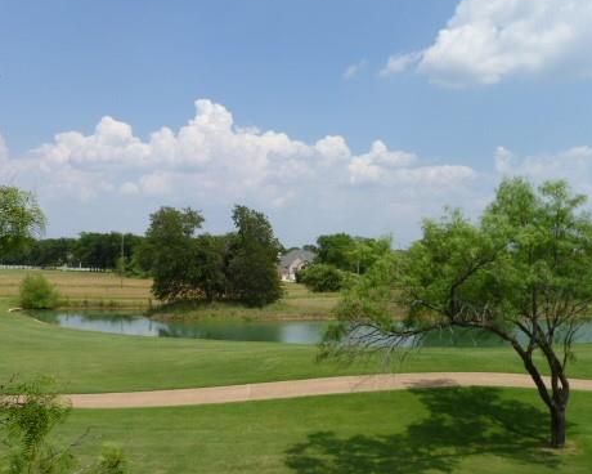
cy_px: 269
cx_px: 287
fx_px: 666
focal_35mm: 38
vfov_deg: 39.1
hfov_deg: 47.9
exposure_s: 1/1000
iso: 80
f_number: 3.3
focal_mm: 5
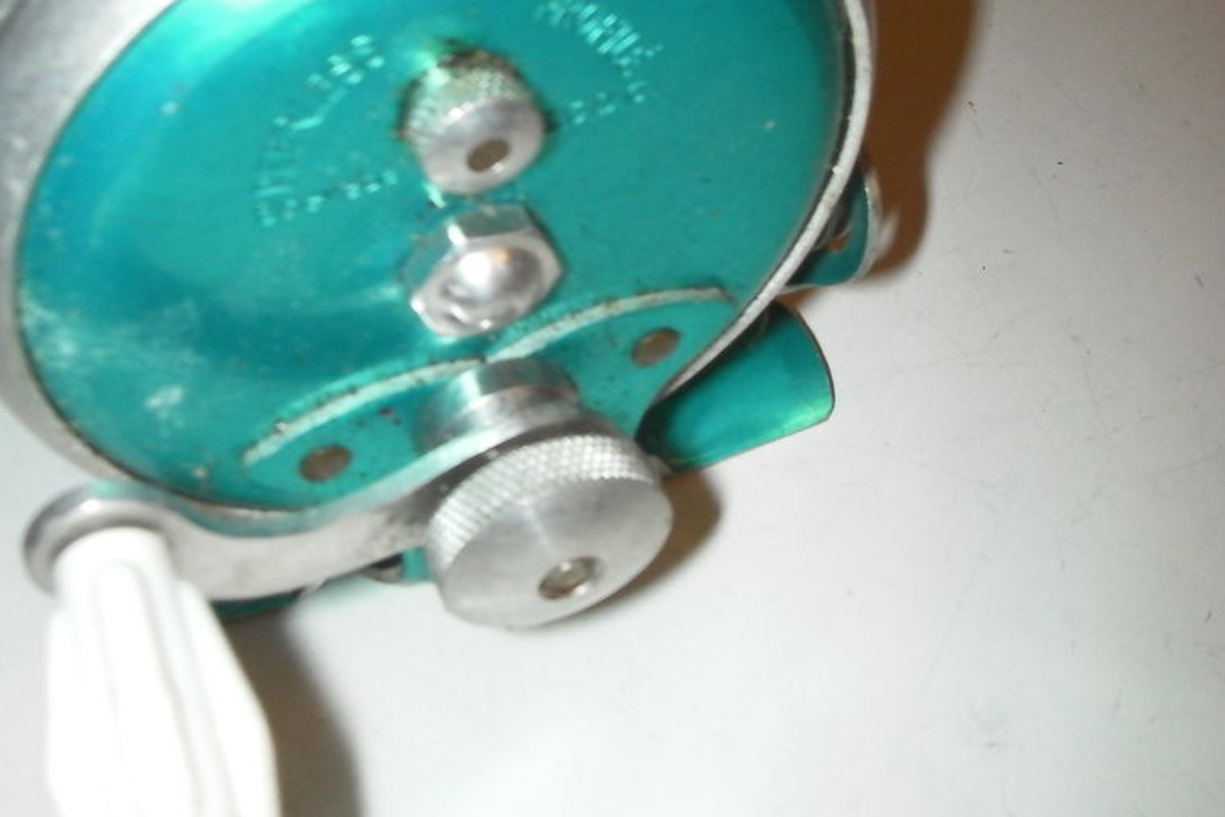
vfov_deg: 25.8
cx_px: 477
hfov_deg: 38.0
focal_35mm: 52
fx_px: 1770
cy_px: 253
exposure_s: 1/30
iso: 200
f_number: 5.6
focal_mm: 6.3
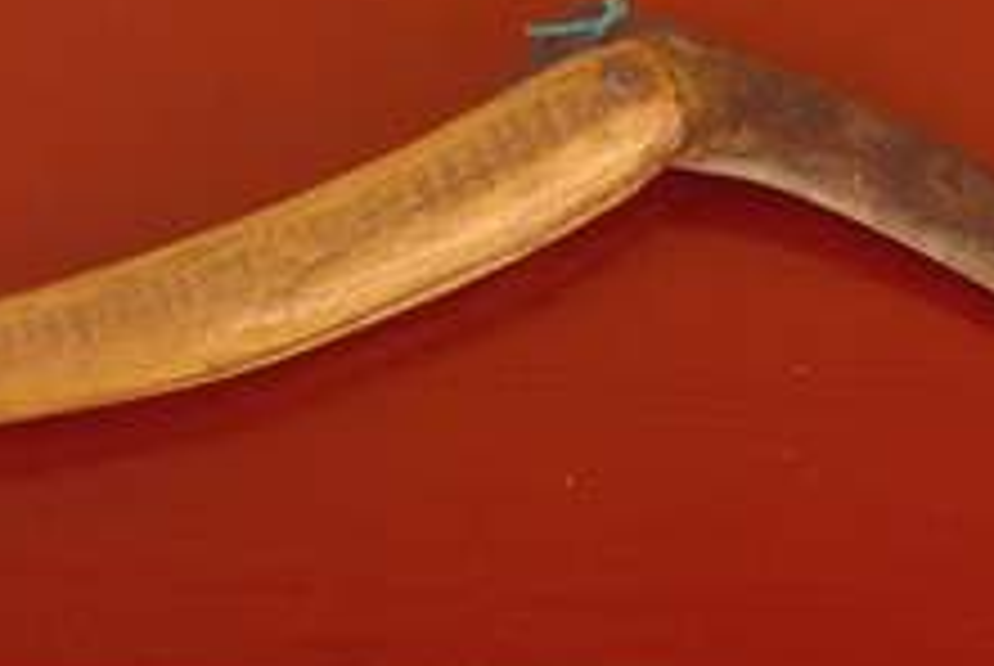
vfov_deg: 18.0
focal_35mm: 76
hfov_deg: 26.6
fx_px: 2101
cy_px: 315
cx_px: 495
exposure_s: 1/20
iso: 1600
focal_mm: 28.13
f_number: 5.6
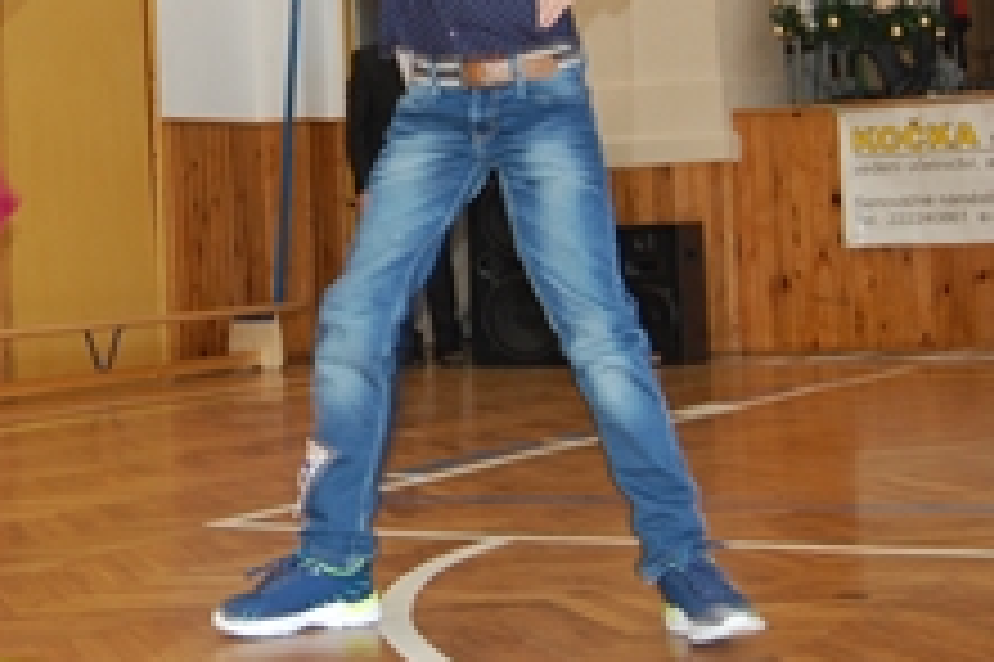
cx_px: 175
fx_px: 2156
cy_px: 135
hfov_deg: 25.4
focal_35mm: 78
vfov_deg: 17.3
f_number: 3.8
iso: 400
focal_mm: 23
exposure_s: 1/60
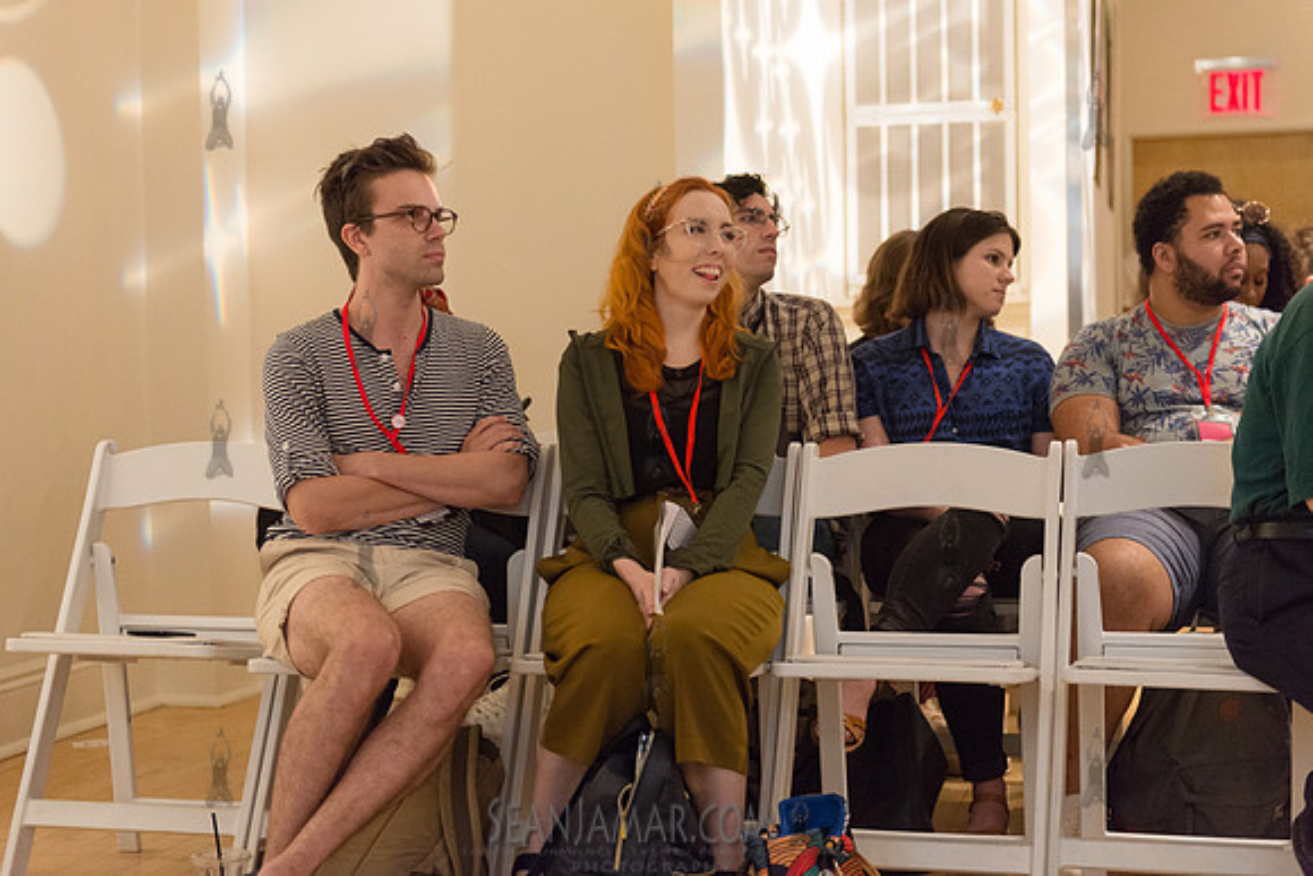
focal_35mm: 60
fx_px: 2189
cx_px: 656
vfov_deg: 22.6
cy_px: 438
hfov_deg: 33.4
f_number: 2.8
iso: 4000
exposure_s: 1/200
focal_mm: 60
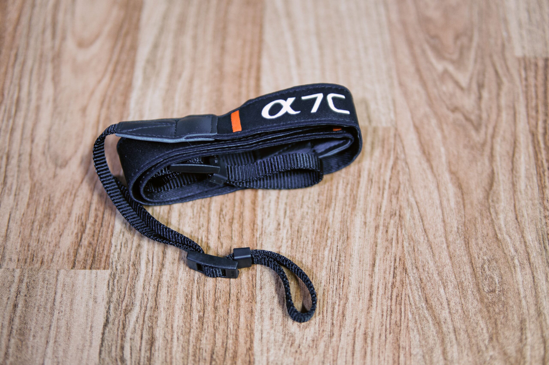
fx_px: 686
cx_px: 274
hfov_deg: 43.6
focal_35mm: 45
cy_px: 182
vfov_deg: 29.8
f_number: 1.4
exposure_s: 1/40
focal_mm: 30
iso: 400
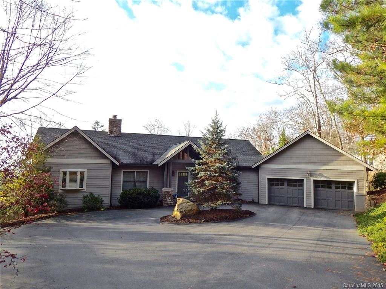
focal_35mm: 23
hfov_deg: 73.9
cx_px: 193
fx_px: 256
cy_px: 144
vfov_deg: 58.9
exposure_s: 1/400
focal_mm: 4
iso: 125
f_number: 3
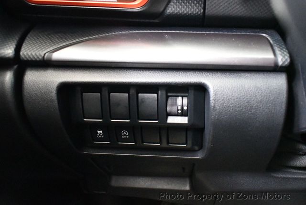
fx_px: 306
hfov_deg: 53.1
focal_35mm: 36
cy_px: 102
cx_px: 153
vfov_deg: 36.9
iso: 12800
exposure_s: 1/60
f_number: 3.5
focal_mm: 18
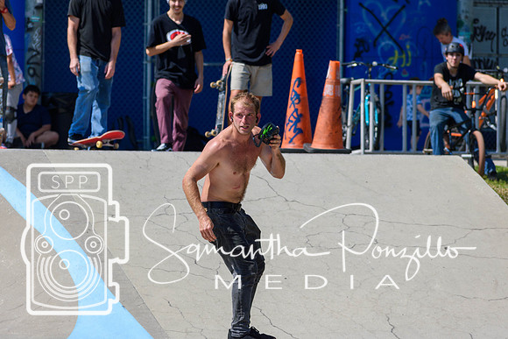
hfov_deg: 8.9
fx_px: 3281
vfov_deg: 5.9
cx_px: 254
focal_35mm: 232
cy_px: 170
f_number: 5.6
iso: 200
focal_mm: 155
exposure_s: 1/2000
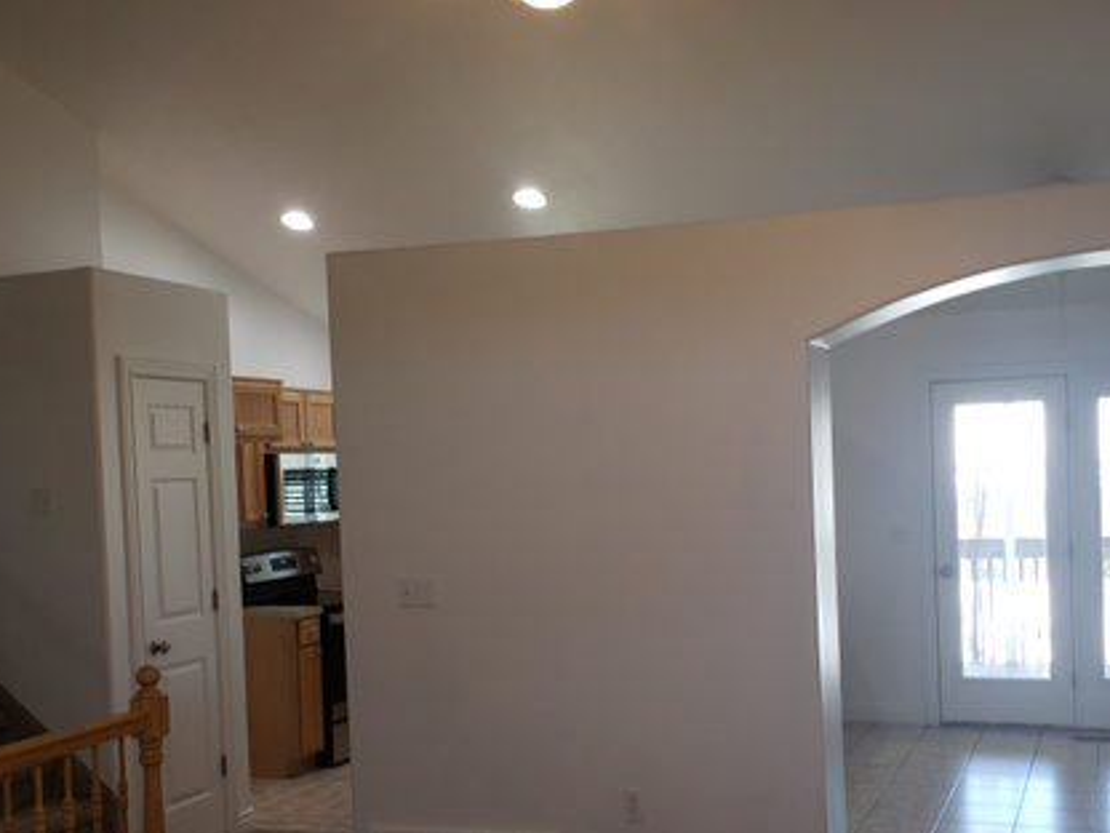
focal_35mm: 40
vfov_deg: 35.6
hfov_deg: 46.4
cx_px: 683
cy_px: 553
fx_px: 1283
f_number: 2.4
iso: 80
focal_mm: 4.3
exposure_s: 1/60
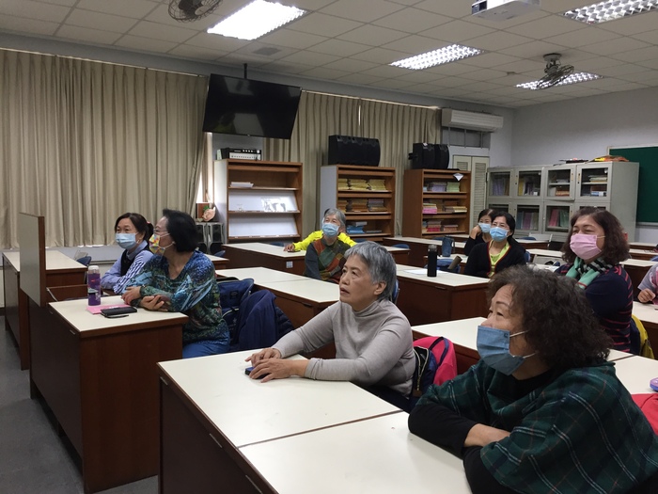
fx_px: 551
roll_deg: -0.7
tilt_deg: -4.3
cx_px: 329
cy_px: 247
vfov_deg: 48.2
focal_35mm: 29
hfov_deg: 61.7
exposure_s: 1/30
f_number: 2.2
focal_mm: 4.15
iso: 50
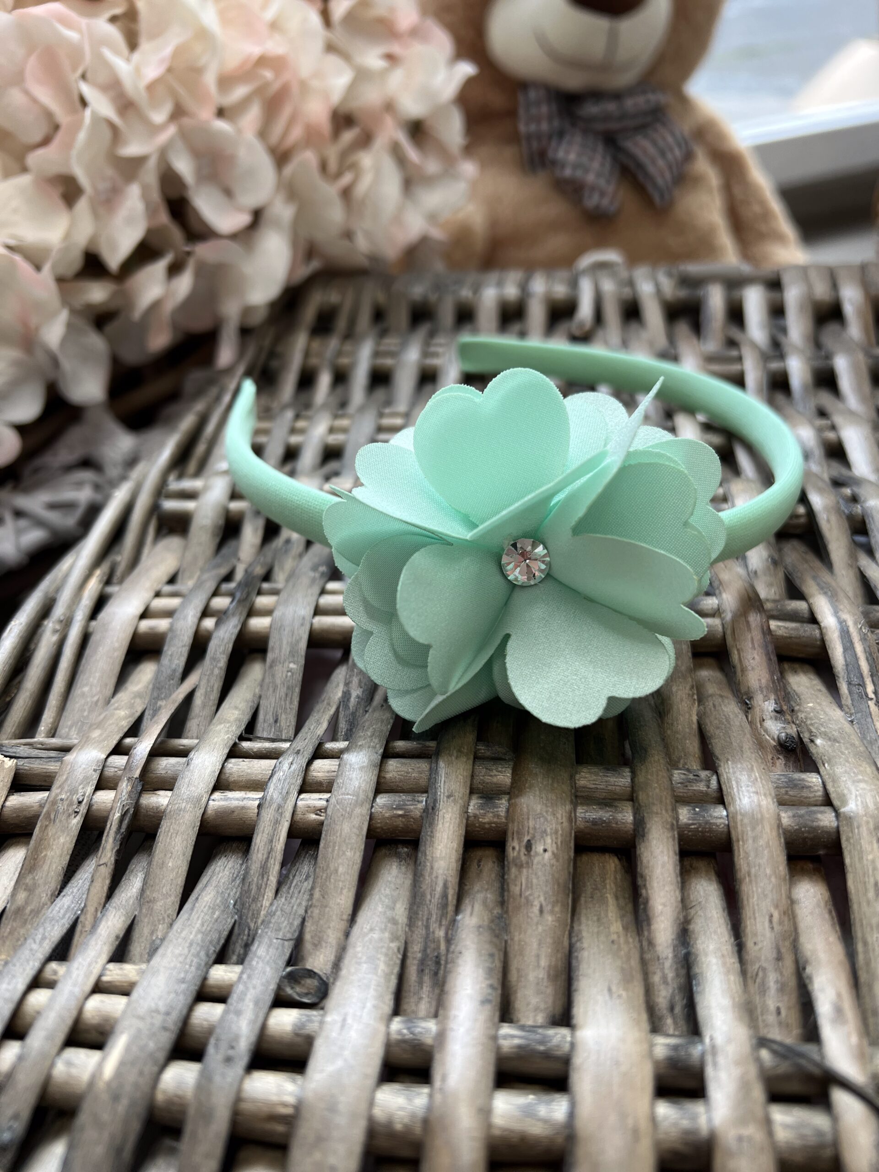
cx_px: 440
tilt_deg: -37.2
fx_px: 880
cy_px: 586
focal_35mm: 26
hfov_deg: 53.1
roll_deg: +6.1
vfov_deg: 67.3
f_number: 1.5
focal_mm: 5.7
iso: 50
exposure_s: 1/521
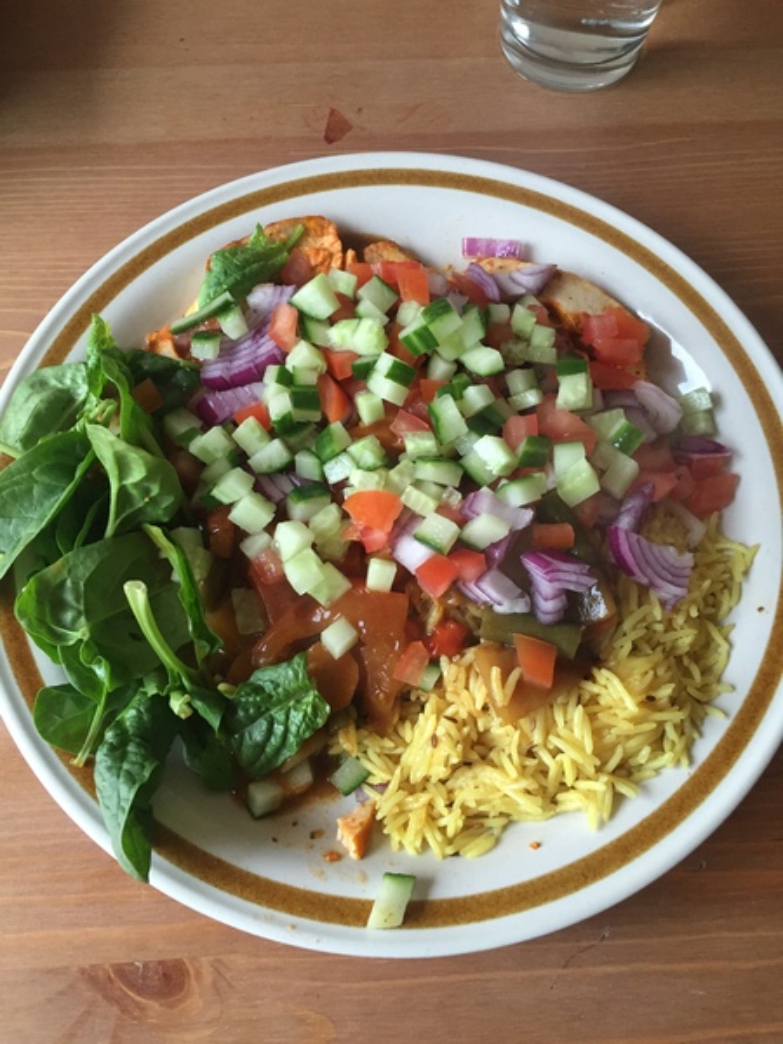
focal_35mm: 29
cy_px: 522
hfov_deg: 48.2
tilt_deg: -67.0
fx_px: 875
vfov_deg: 61.7
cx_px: 392
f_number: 2.2
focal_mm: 4.15
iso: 160
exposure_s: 1/33
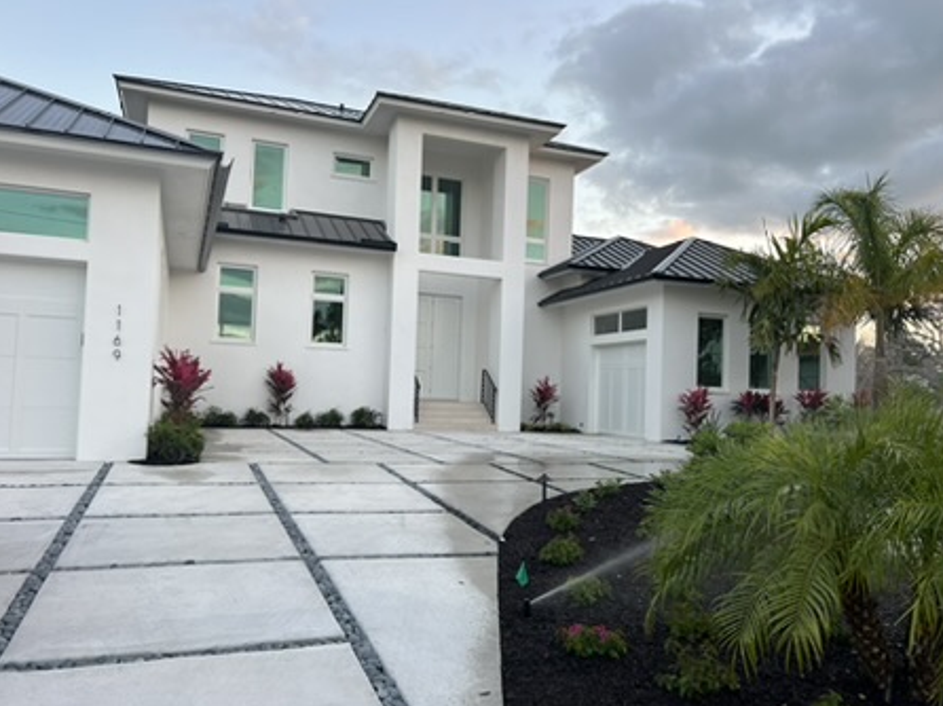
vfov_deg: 49.7
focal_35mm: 28
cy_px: 364
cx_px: 499
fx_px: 762
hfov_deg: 63.4
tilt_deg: +1.5
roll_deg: -1.4
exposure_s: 1/121
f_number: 1.5
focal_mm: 5.7
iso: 32
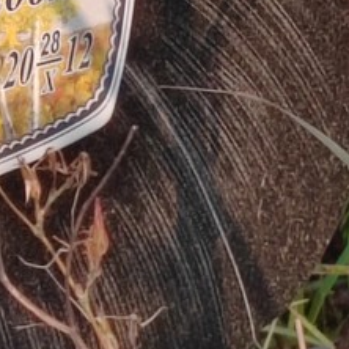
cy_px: 55
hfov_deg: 4.8
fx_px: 4175
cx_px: 47
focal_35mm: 366
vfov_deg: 4.8
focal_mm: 5.52
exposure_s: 1/380
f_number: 1.9
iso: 100
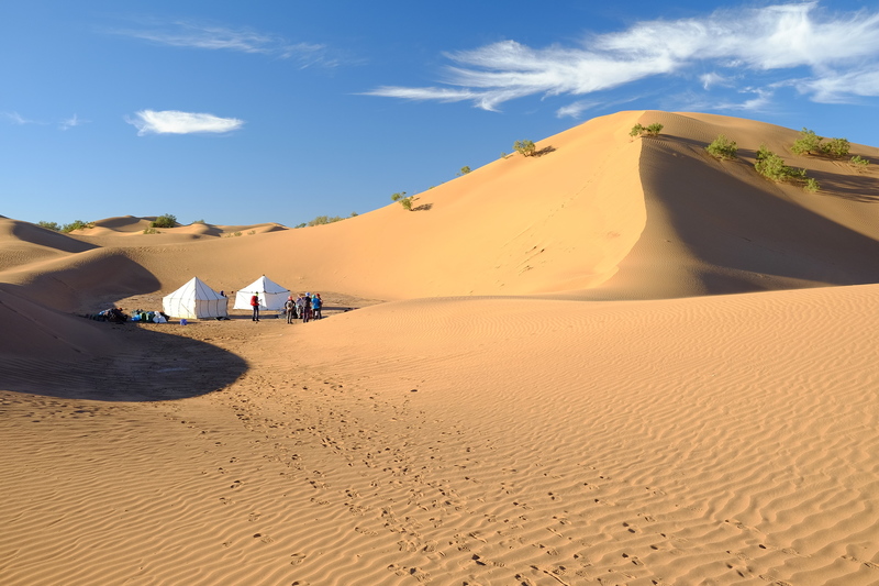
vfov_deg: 37.8
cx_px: 440
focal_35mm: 35
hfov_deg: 54.4
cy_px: 293
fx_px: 854
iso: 200
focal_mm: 23
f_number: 6.4
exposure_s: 1/125
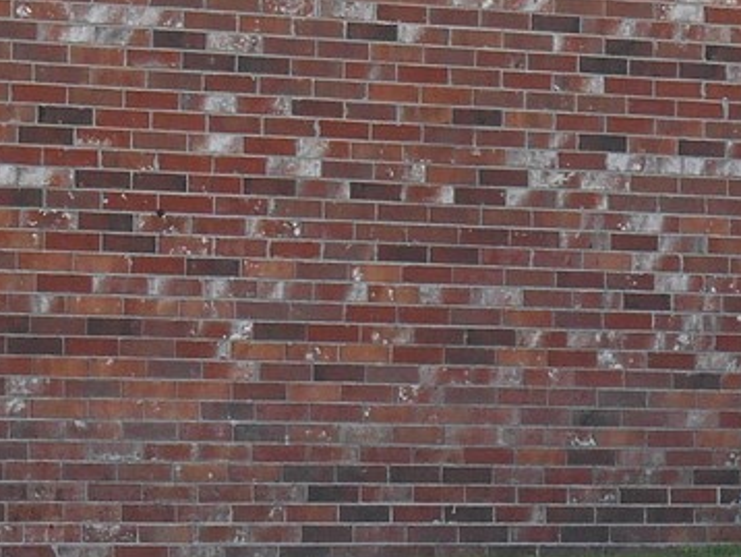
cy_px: 265
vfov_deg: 8.1
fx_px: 3920
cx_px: 584
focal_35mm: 183
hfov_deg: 10.8
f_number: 3.9
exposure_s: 1/125
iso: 80
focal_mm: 7.2
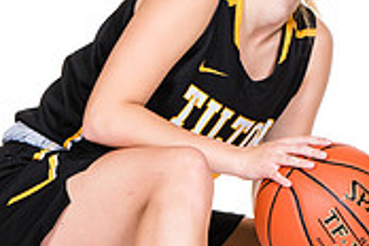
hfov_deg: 3.7
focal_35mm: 560
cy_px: 178
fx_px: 5740
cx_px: 400
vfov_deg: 2.5
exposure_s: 1/160
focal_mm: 110
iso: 200
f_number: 6.3
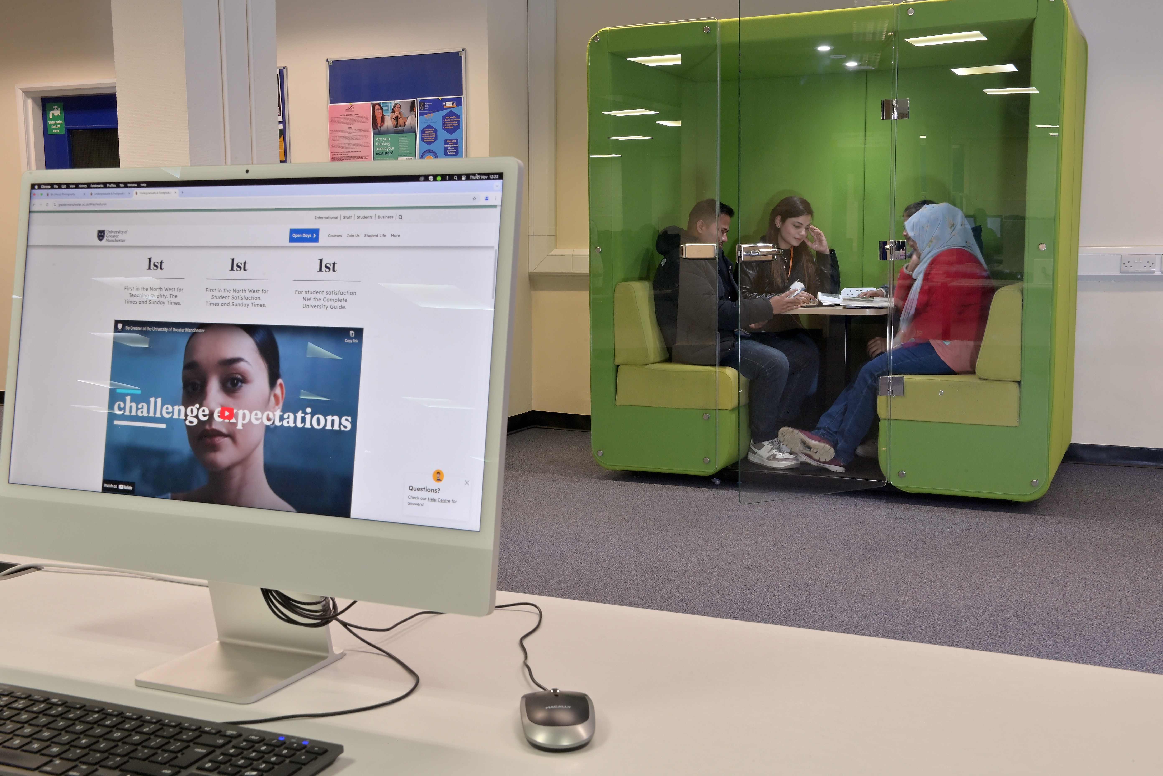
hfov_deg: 48.5
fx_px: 1292
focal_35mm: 40
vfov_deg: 33.4
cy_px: 388
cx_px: 582
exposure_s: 1
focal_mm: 40
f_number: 22
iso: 160
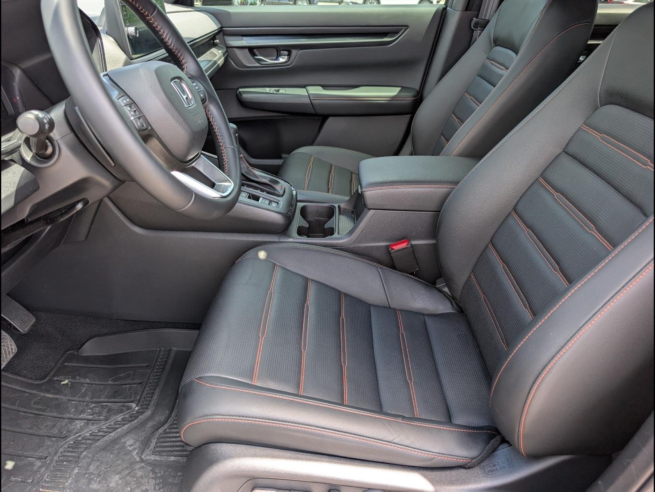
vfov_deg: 56.8
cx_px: 328
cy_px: 246
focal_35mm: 24
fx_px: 454
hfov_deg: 71.6
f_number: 1.68
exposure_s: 1/233
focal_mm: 6.9
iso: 61
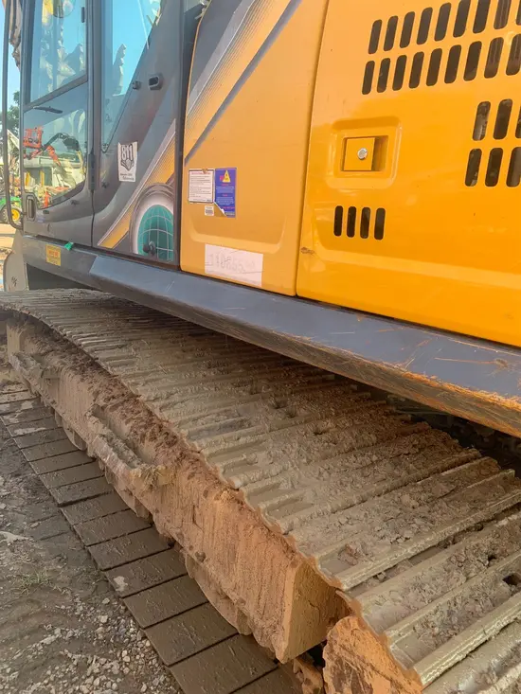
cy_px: 347
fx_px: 522
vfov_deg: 67.3
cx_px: 260
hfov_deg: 53.1
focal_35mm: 26
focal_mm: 4.25
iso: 25
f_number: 1.8
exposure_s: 1/171
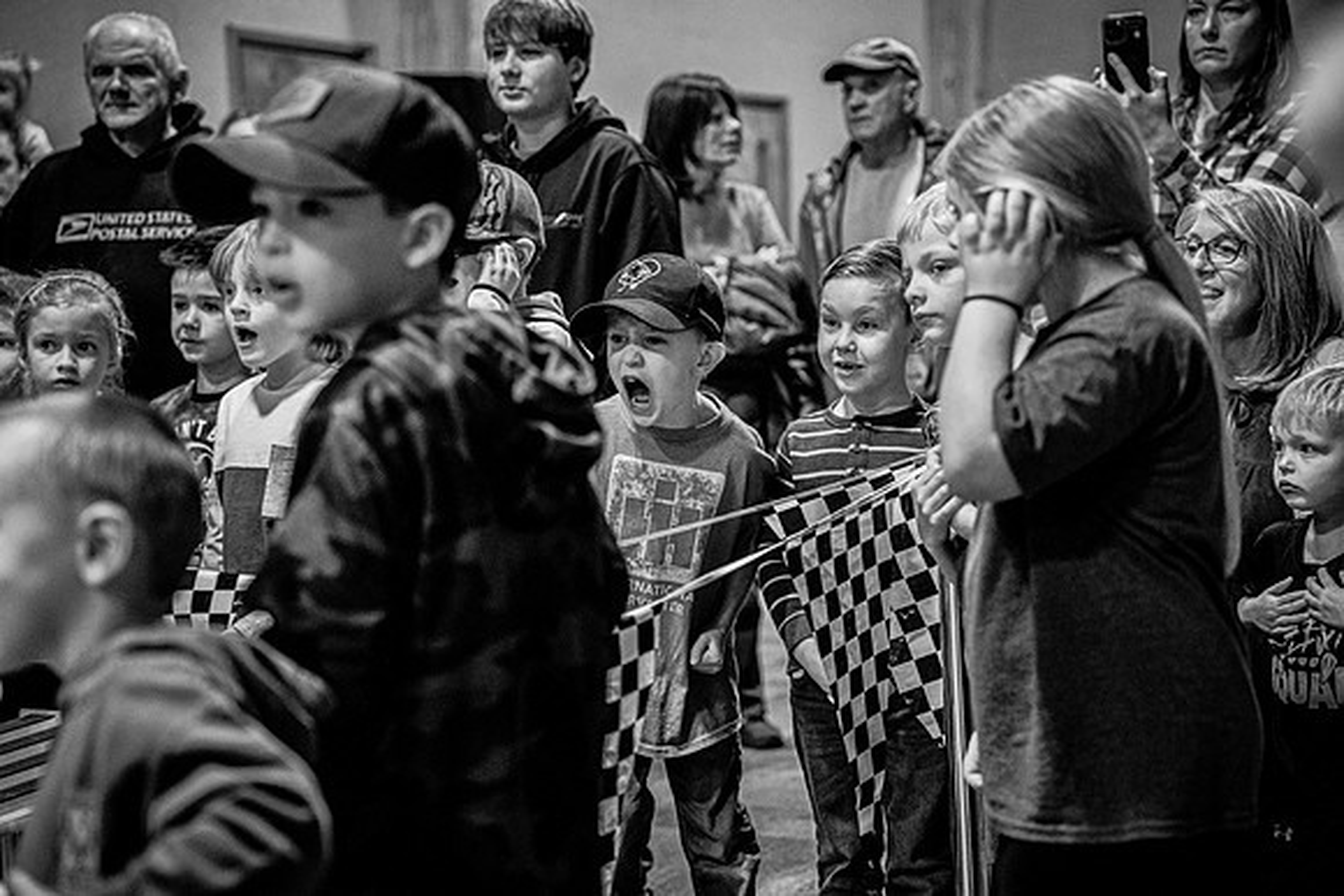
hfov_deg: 28.8
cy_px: 448
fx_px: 2614
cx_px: 672
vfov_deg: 19.5
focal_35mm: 70
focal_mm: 70
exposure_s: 1/320
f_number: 2.8
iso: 2500
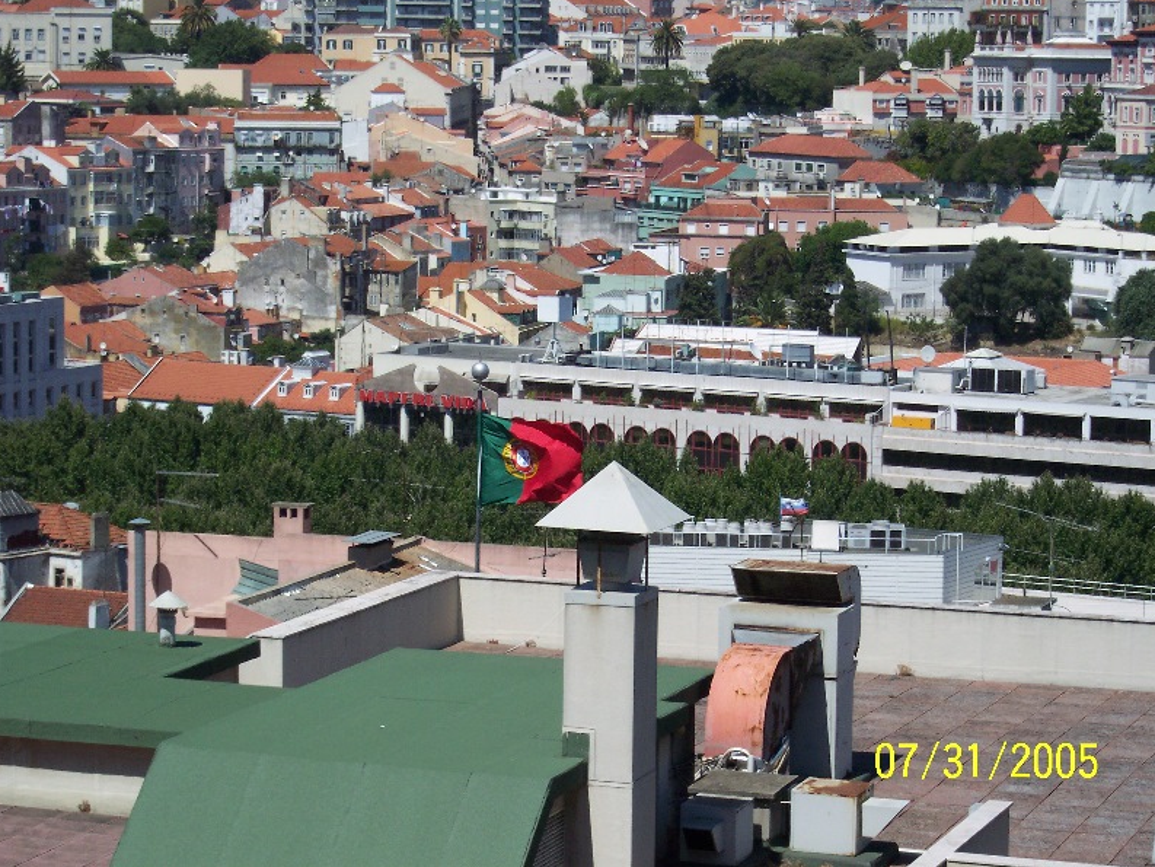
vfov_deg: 12.9
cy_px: 433
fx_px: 3838
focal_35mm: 115
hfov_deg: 17.1
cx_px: 575
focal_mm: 24
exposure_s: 1/500
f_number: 8
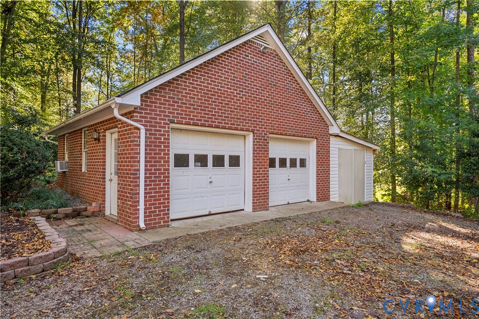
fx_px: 286
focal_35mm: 22
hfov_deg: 79.9
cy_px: 160
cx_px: 240
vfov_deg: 58.4
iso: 200
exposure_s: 1/50
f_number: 4
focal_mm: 21.5
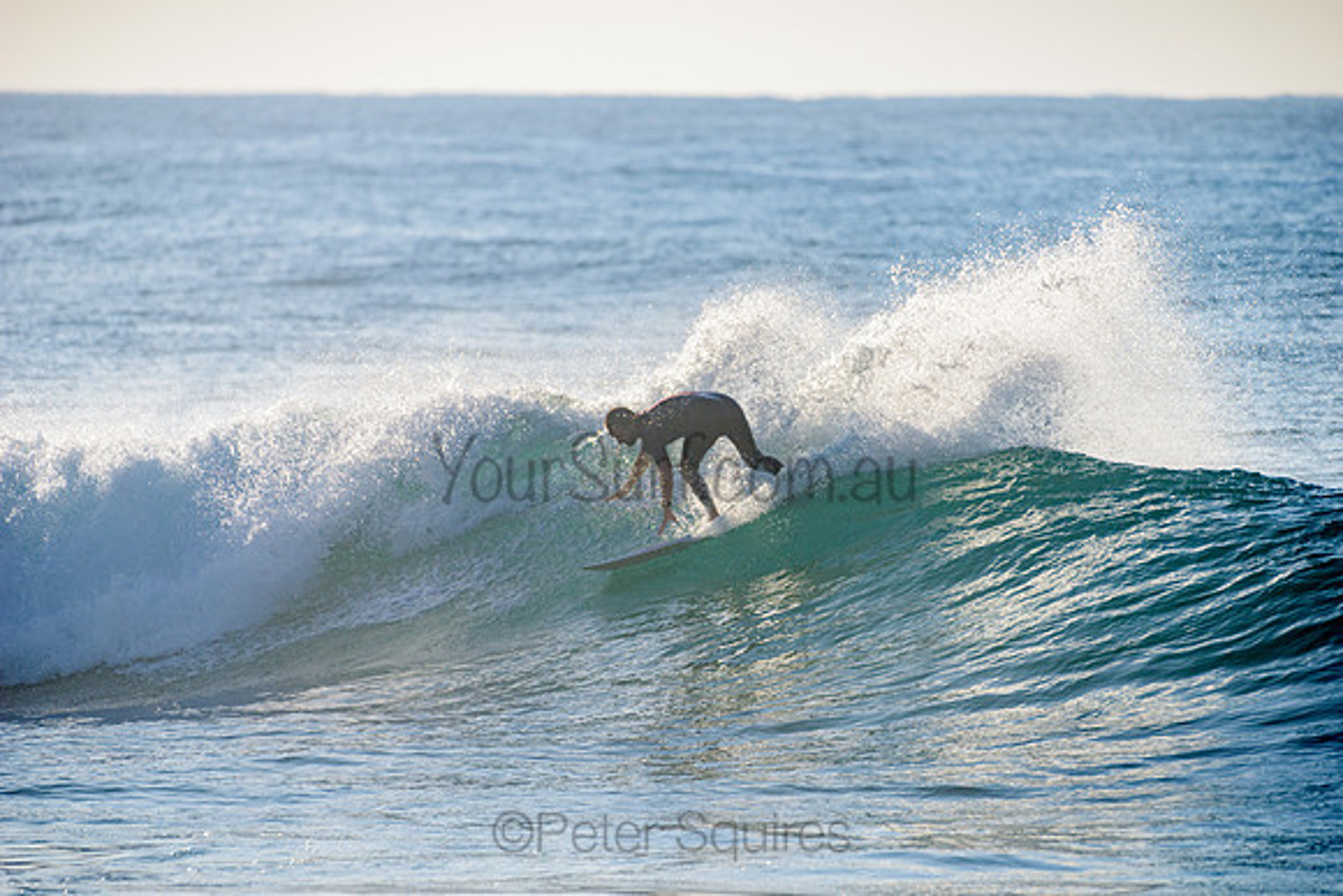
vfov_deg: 2.8
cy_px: 448
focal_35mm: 500
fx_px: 18656
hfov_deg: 4.1
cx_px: 672
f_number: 5.6
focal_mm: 500
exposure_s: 1/2000
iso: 140
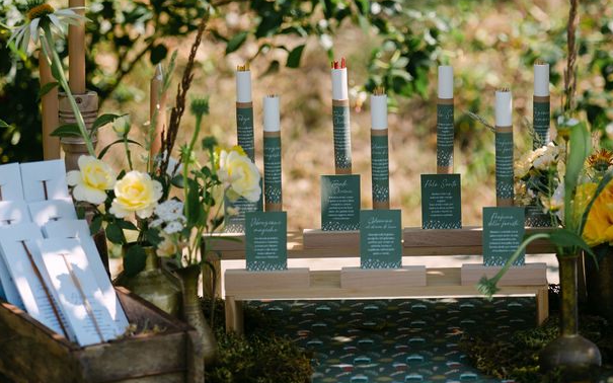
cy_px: 121
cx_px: 396
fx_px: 2222
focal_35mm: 133
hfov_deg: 15.7
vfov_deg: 9.8
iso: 100
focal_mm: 72
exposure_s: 1/1250
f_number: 2.8
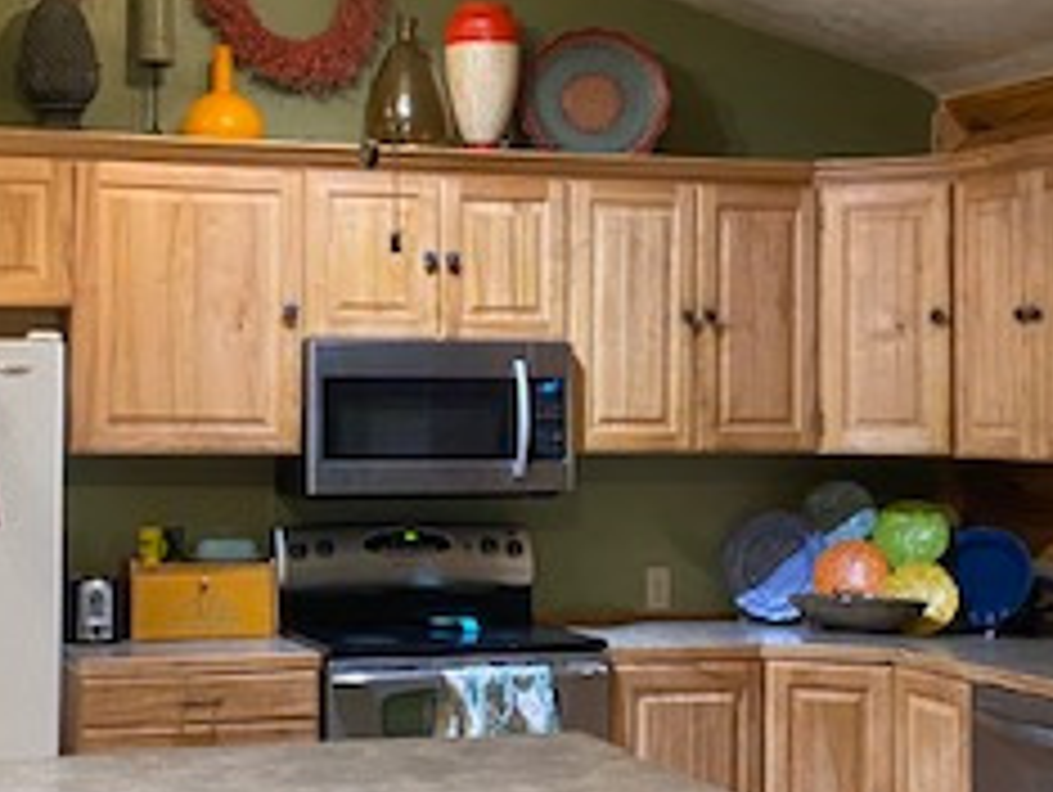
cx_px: 418
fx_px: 2162
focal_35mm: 71
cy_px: 387
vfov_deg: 20.8
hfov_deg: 27.3
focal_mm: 4.25
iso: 400
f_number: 1.8
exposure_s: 1/40
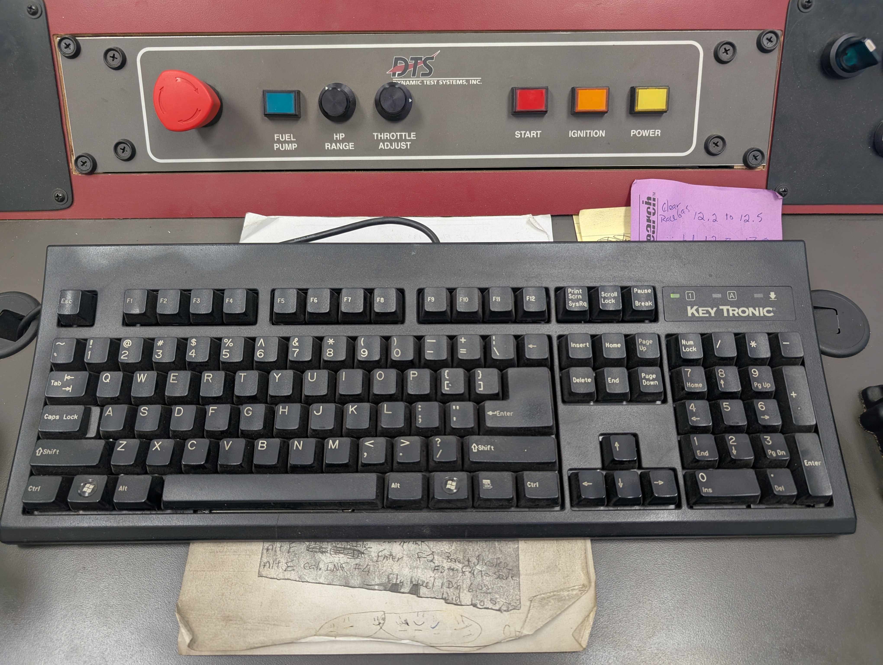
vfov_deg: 56.9
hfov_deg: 71.5
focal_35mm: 24
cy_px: 332
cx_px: 442
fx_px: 613
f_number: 1.68
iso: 58
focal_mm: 6.9
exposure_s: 1/60
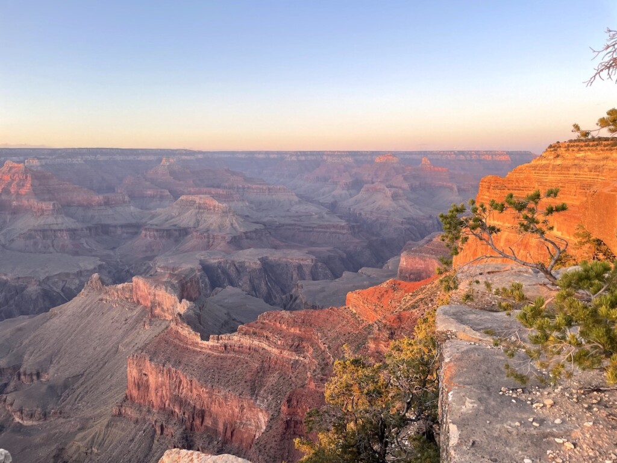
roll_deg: +0.4
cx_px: 308
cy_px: 232
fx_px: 463
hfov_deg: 67.3
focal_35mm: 26
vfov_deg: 53.1
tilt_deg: -9.0
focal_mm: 4.2
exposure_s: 1/200
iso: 32
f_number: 1.6
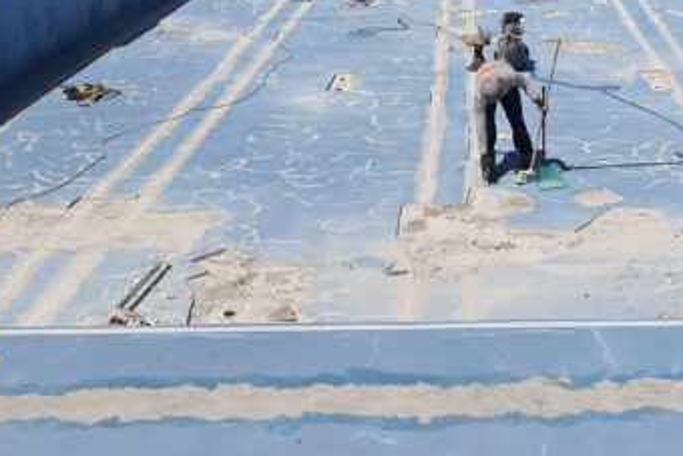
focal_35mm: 61
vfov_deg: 21.3
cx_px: 494
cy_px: -22
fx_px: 1158
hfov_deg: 32.4
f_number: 1.7
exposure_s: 1/6672
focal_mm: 4.32
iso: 50
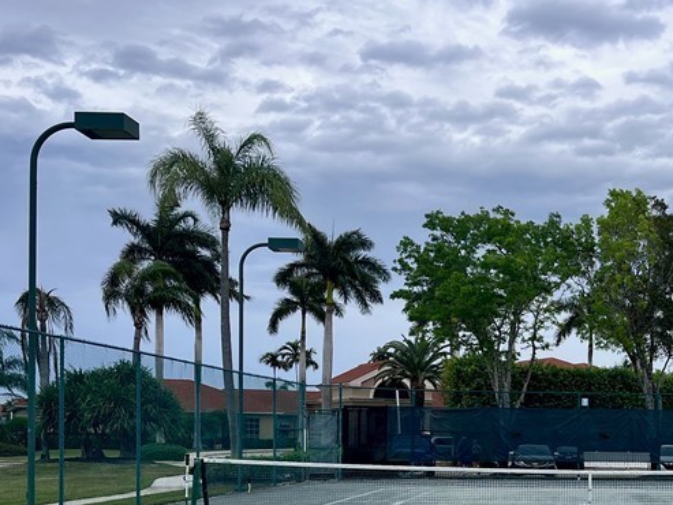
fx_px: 1050
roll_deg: -0.2
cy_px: 431
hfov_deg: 33.5
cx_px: 613
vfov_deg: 26.3
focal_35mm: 54
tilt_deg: -1.4
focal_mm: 5.1
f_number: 1.6
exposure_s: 1/1294
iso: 50
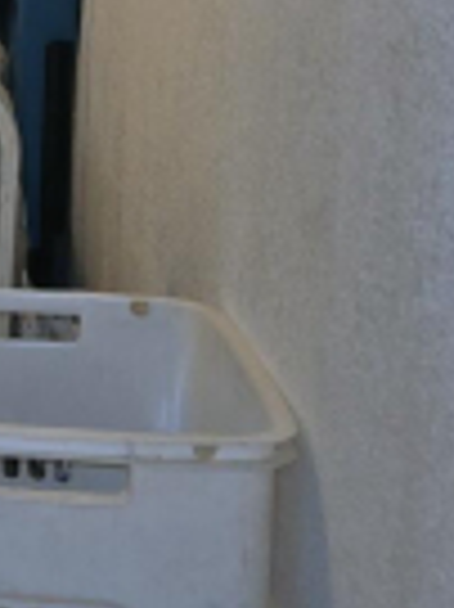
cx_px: -652
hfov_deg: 10.9
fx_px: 1997
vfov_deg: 16.7
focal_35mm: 114
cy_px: -92
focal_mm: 5.4
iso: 125
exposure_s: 1/40
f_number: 1.8
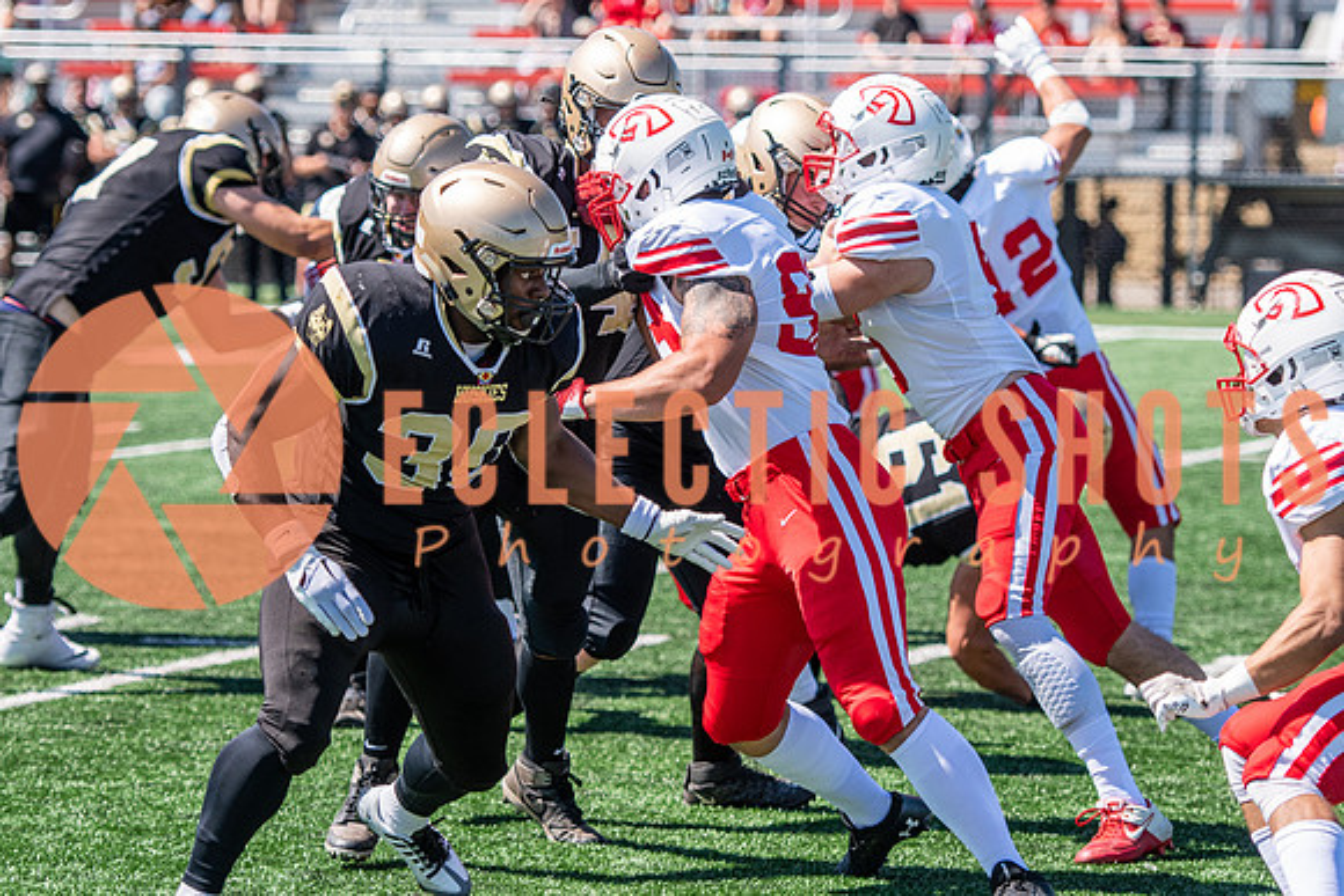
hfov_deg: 9.6
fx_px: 7961
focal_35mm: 213
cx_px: 672
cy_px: 327
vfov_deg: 6.4
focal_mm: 112
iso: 160
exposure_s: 1/2500
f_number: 2.8
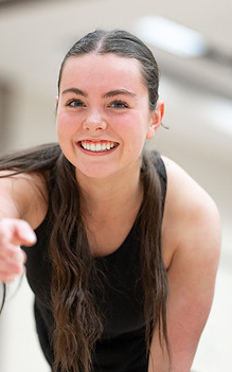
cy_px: 176
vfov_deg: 14.6
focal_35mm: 143
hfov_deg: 9.2
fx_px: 1448
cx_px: 108
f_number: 1.8
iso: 1600
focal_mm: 85
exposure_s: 1/800
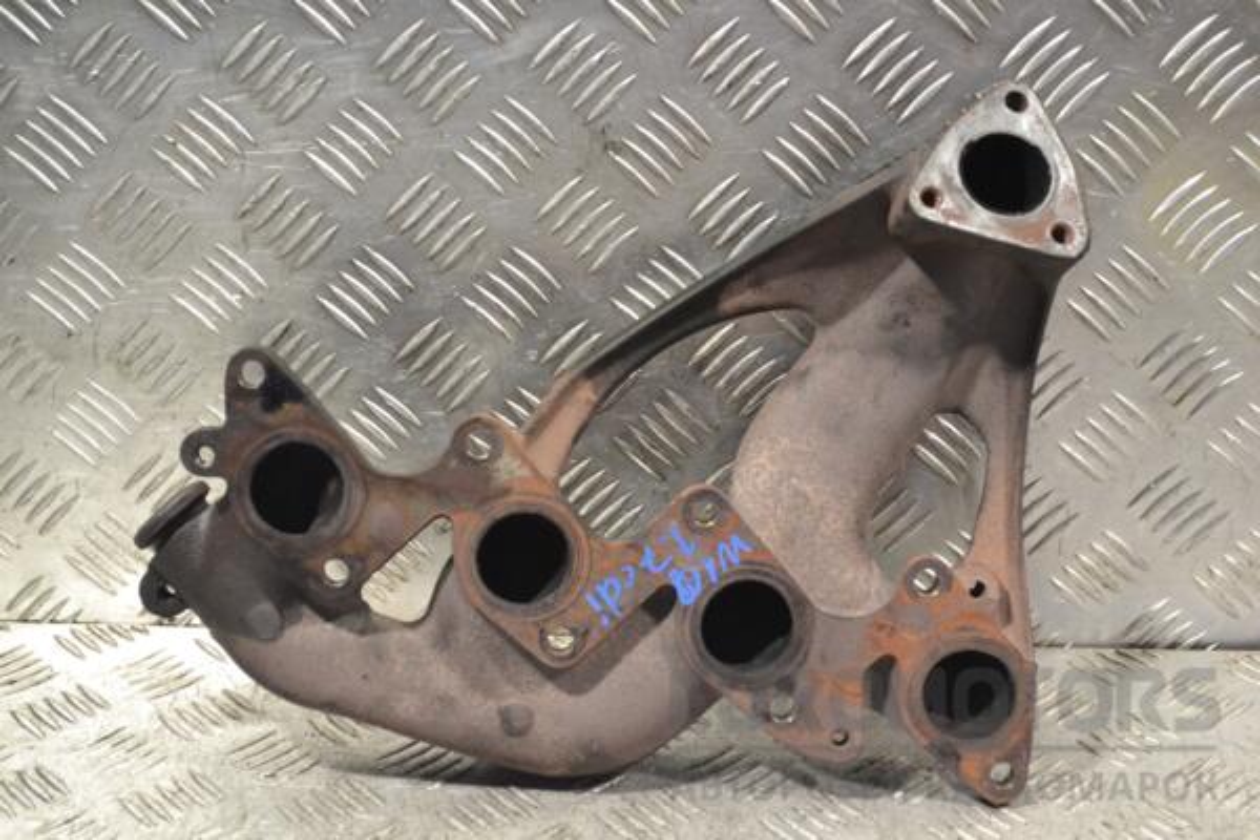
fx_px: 2415
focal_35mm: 69
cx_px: 630
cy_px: 420
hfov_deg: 29.2
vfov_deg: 19.7
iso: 3200
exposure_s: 1/200
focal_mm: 46
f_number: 7.1
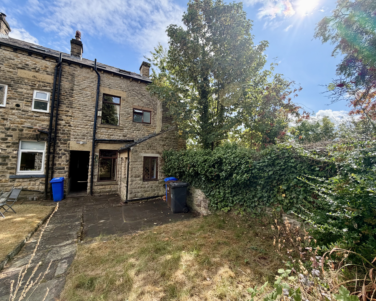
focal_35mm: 15
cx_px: 185
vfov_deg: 84.0
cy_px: 147
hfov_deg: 96.8
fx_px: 167
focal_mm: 2.22
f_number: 2.2
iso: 40
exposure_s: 1/672
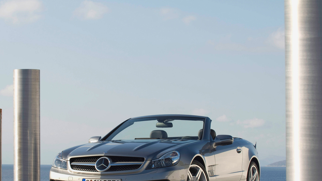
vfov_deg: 8.8
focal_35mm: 137
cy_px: 126
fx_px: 1170
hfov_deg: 15.7
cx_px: 140
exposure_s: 1/100
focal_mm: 70
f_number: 11
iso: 100
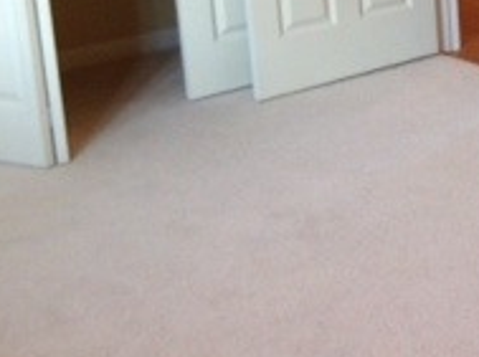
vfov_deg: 12.9
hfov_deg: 15.9
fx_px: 1547
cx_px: 760
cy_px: -41
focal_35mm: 112
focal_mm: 4.12
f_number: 2.4
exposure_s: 1/20
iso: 64
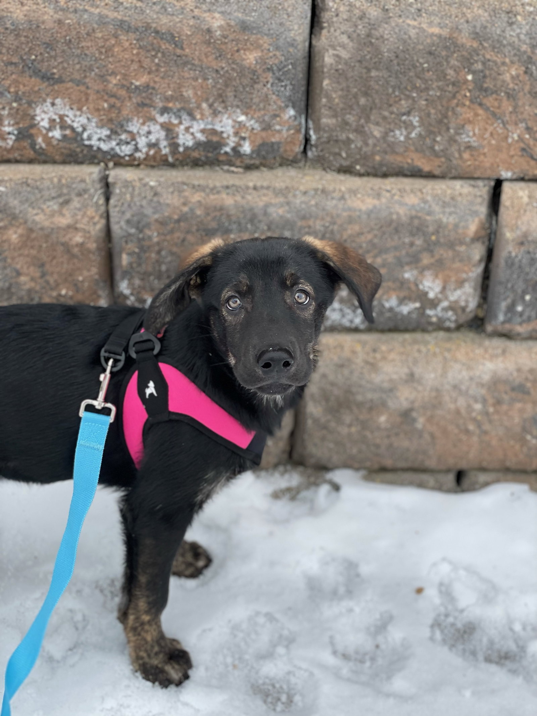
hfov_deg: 28.0
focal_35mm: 52
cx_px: 268
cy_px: 358
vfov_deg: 36.8
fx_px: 1075
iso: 32
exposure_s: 1/291
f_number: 2
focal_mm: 6
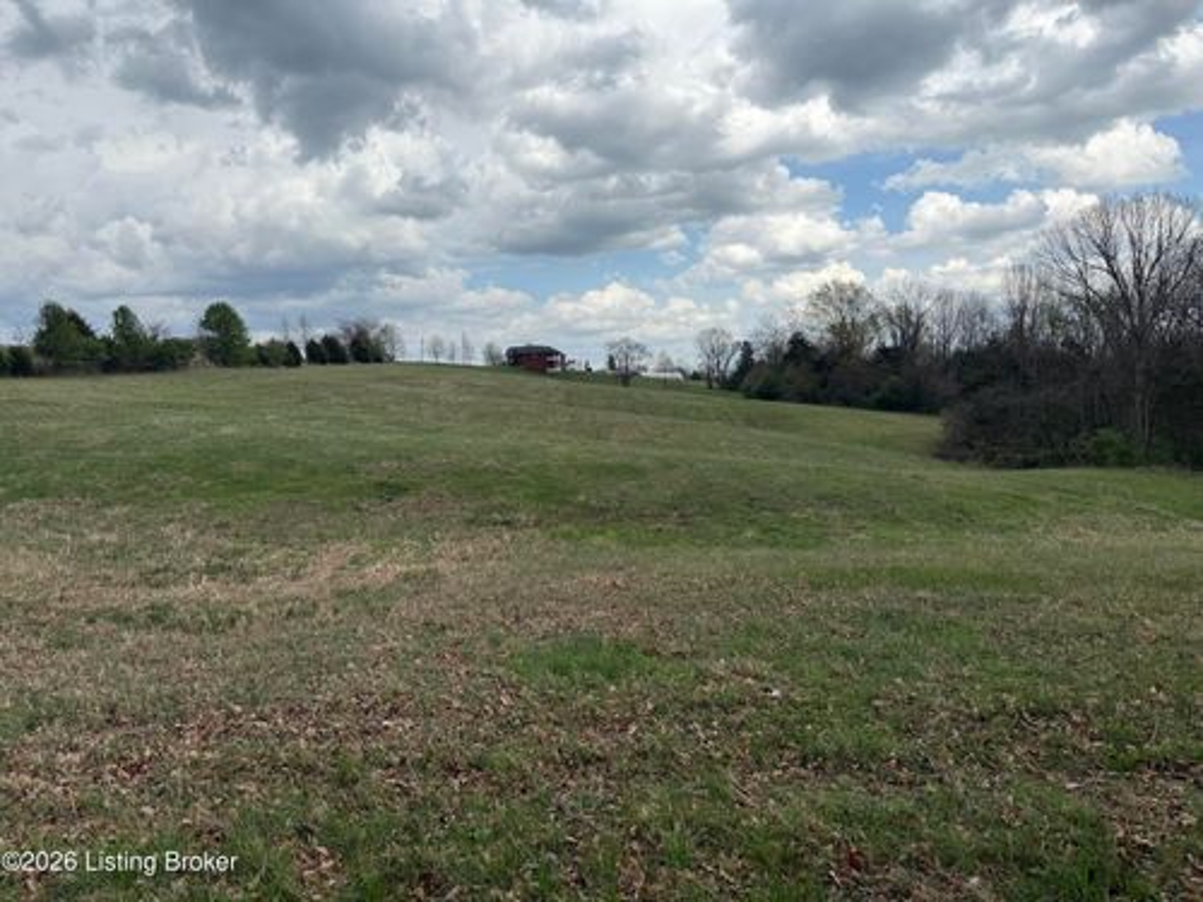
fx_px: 834
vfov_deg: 56.8
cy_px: 451
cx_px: 602
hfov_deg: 71.6
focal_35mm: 24
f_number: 1.78
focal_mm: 6.76
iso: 80
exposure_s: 1/4167
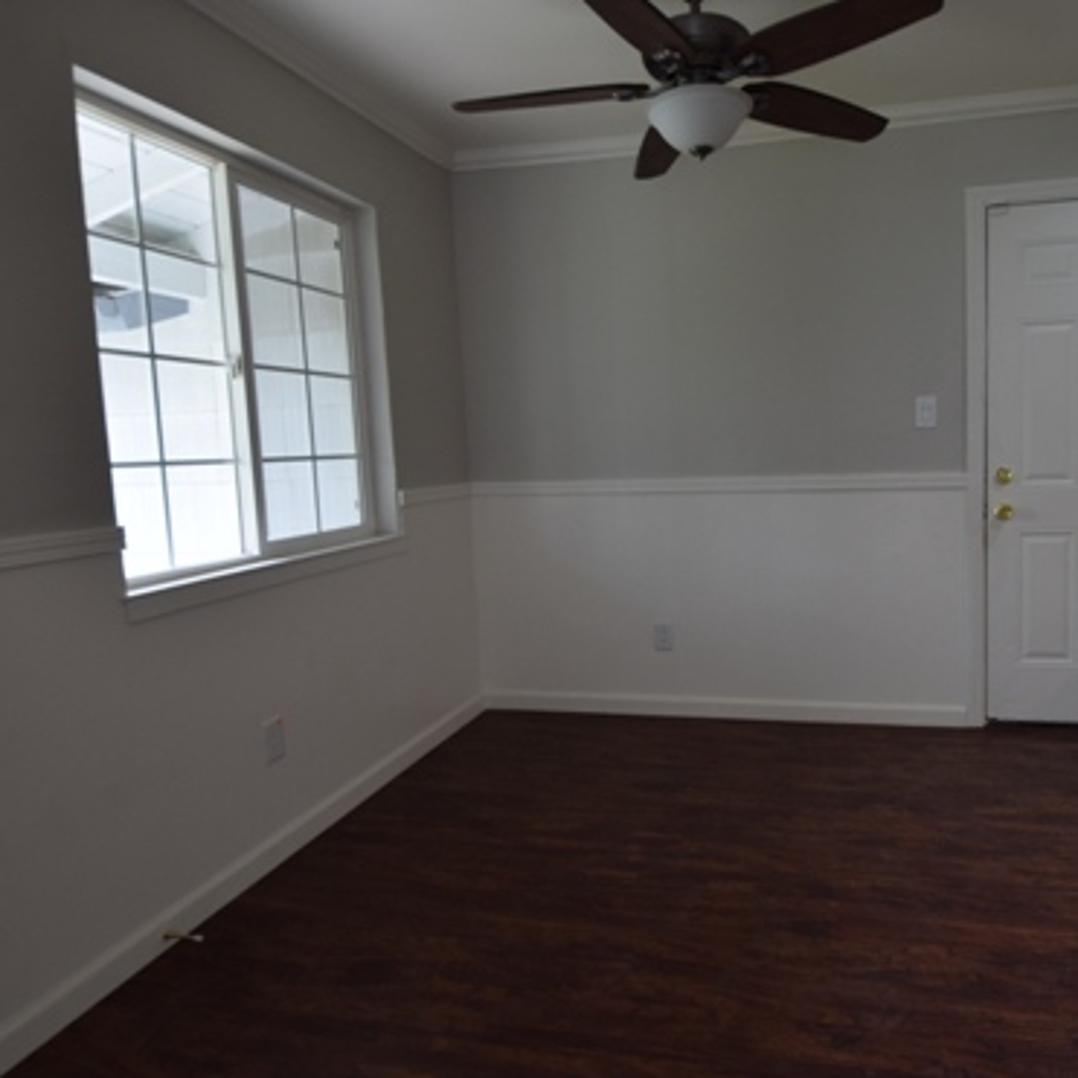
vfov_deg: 69.6
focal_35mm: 22
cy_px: 516
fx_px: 775
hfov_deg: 68.6
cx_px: 671
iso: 400
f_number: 4.5
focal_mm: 10
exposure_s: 1/80
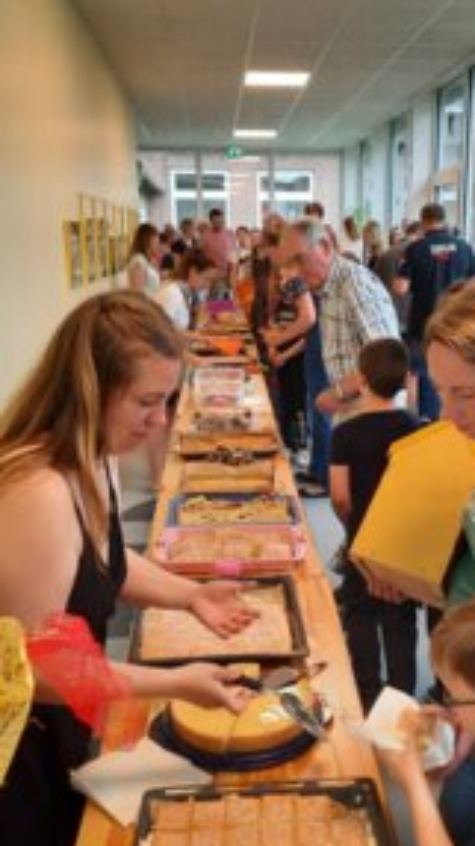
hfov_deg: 31.0
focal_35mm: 38
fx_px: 853
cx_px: 301
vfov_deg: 52.7
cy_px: 466
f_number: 2
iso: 200
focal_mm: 4.6
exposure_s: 1/50
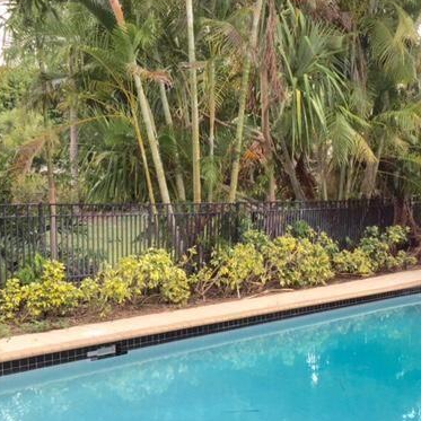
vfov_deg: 38.2
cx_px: 277
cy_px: 253
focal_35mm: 44
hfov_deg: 38.0
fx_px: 605
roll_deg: -0.2
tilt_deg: -5.6
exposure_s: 1/353
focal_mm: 4.15
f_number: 2.2
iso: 32
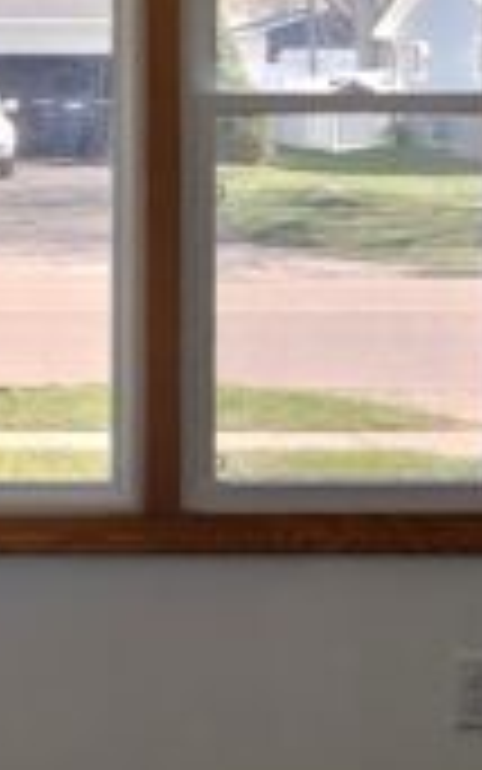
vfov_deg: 19.2
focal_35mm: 106
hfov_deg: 11.9
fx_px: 2226
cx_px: -191
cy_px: 63
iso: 100
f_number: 2
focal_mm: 2.31
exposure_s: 1/100
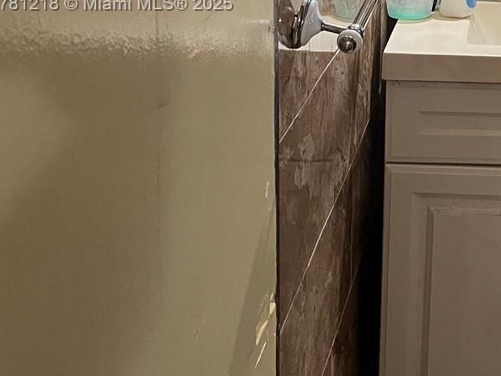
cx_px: 638
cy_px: 5
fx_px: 1014
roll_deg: -4.8
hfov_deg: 24.5
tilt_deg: -13.8
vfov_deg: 20.4
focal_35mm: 70
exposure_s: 1/40
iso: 400
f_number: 1.6
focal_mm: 5.1
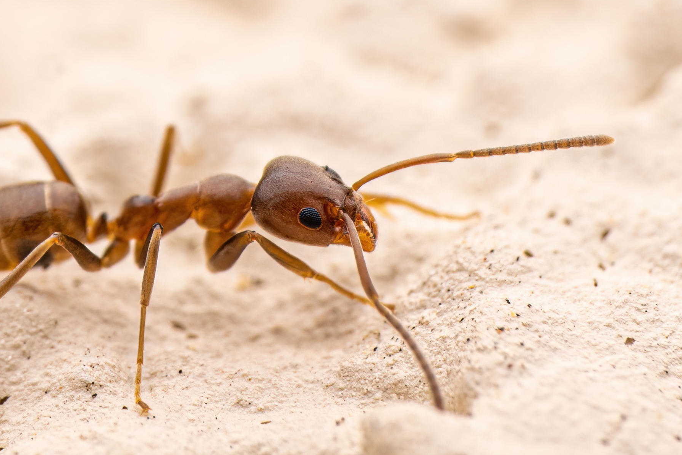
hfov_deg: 13.9
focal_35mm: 147
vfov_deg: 9.3
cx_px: 220
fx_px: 2785
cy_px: 249
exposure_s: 1/200
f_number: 20
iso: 200
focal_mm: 105
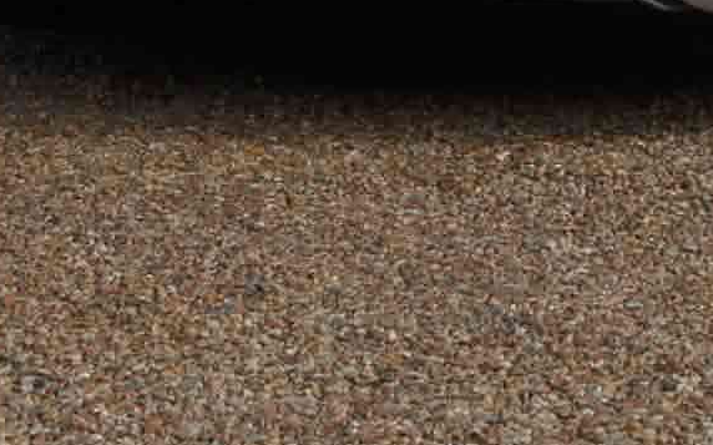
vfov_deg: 5.7
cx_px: 773
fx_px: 4391
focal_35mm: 226
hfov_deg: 9.2
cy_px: -494
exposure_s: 1/250
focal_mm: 37
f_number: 8
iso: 200
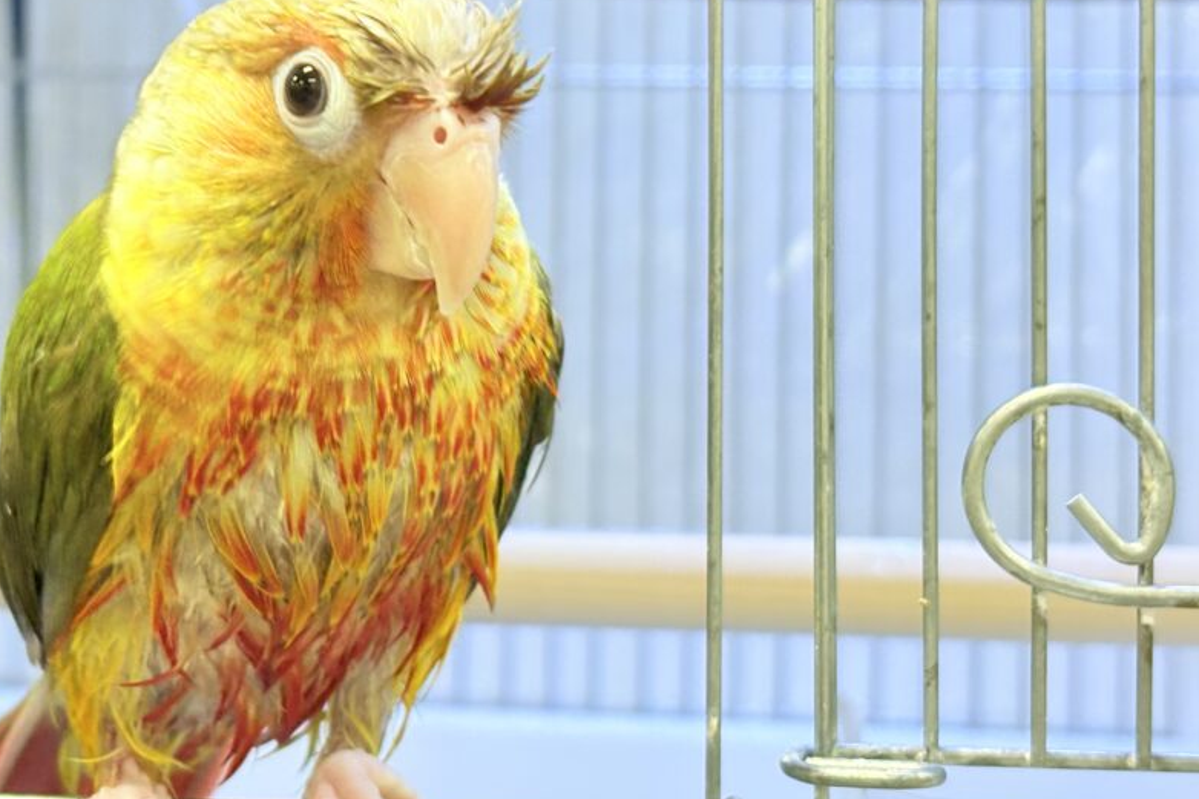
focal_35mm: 83
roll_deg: +0.2
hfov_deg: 24.3
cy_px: 153
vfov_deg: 16.3
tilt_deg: +3.1
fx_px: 2764
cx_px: 331
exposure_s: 1/98
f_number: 1.6
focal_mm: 5.96
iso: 125
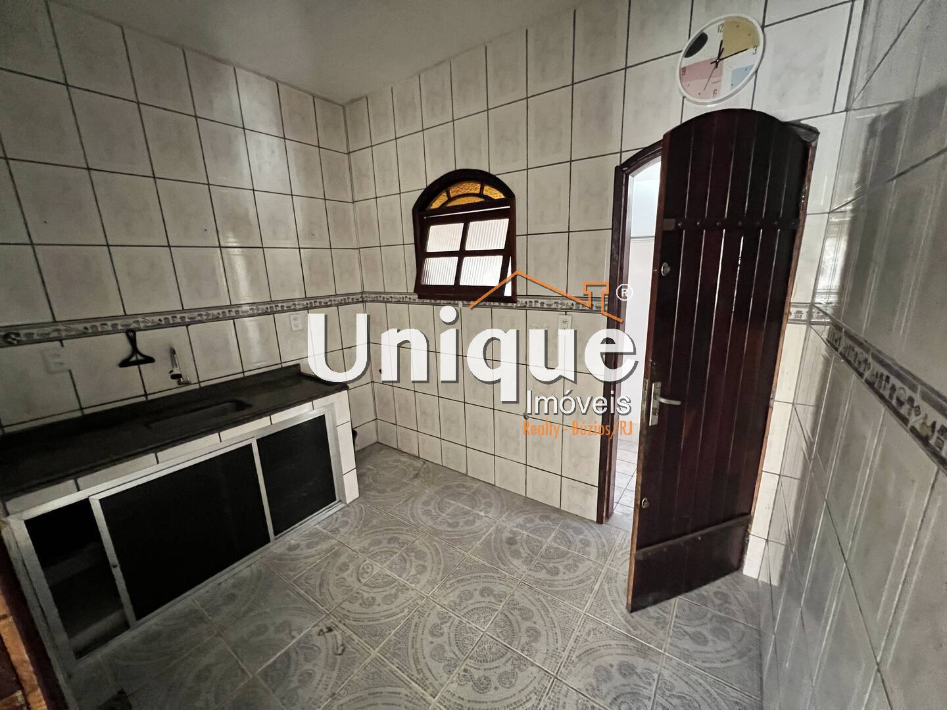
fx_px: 356
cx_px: 474
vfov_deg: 89.9
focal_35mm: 13
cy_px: 355
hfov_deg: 106.2
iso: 1000
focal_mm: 1.57
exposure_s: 1/41
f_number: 1.8
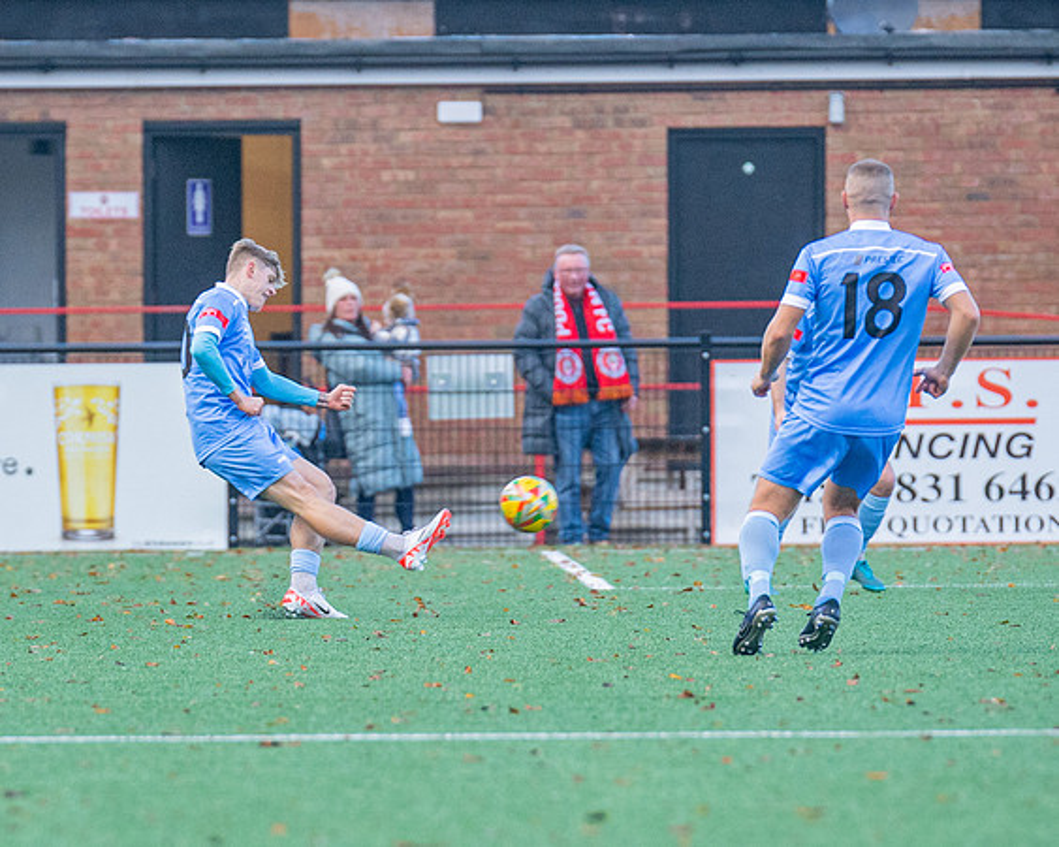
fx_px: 20145
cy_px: 407
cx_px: 355
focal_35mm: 643
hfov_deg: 3.0
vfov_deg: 2.4
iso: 2000
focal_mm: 300
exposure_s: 1/1250
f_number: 4
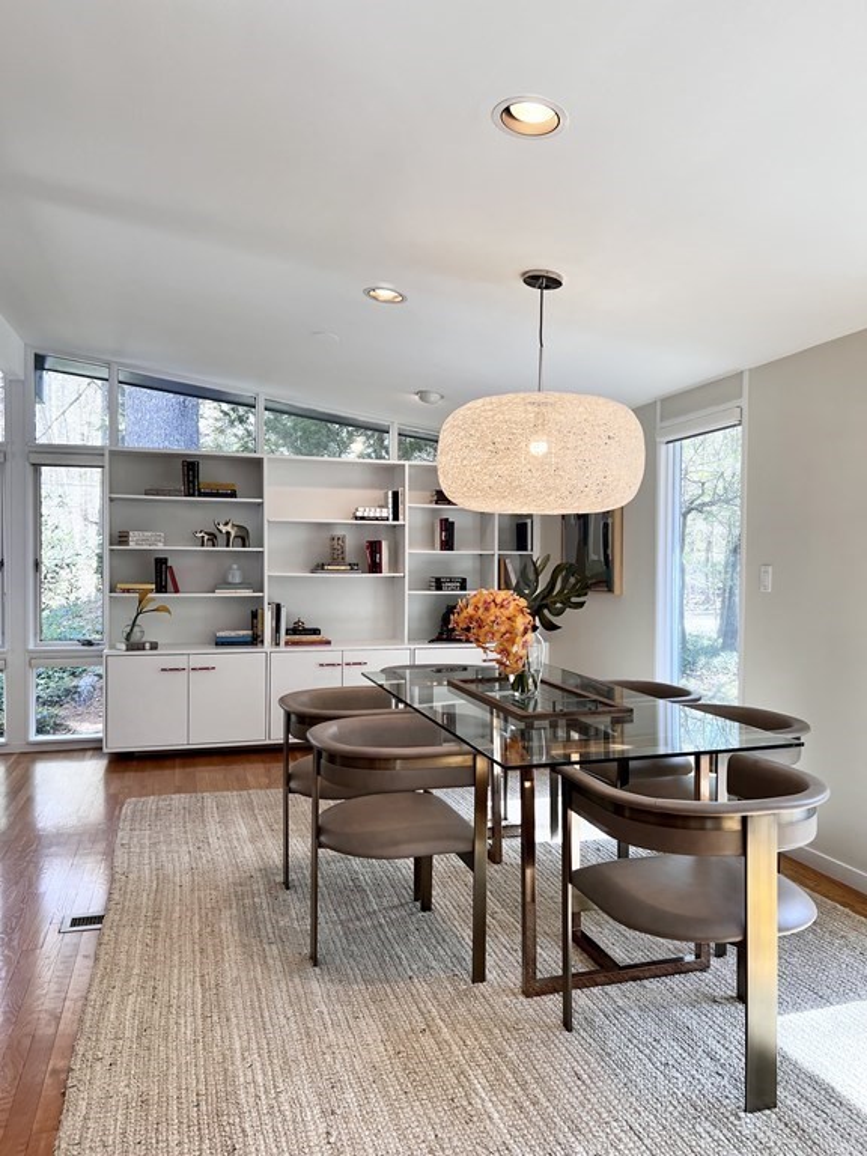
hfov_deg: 53.1
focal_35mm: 26
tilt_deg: -0.9
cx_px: 434
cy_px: 578
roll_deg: -0.2
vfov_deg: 67.3
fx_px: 868
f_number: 1.5
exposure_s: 1/163
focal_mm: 5.7
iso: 50
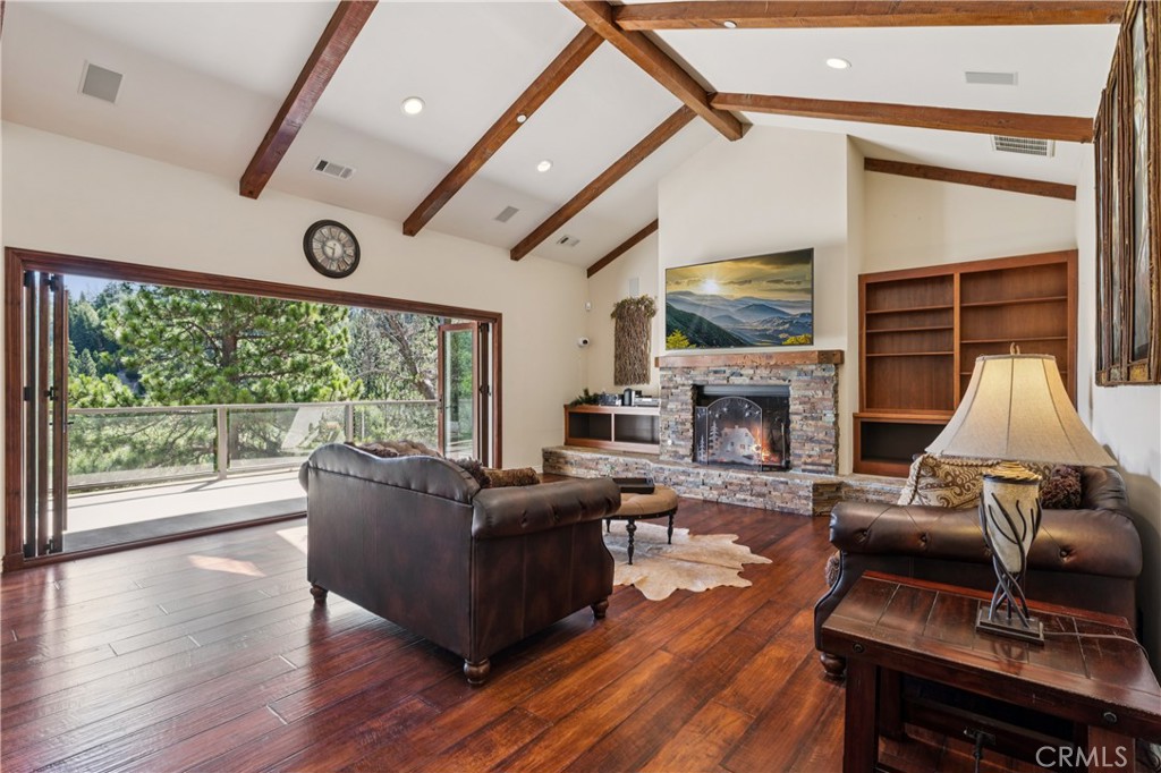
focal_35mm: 17
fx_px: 548
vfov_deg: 70.4
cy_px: 386
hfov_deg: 93.3
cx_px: 580
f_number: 13
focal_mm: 17
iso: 100
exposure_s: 1/3.33
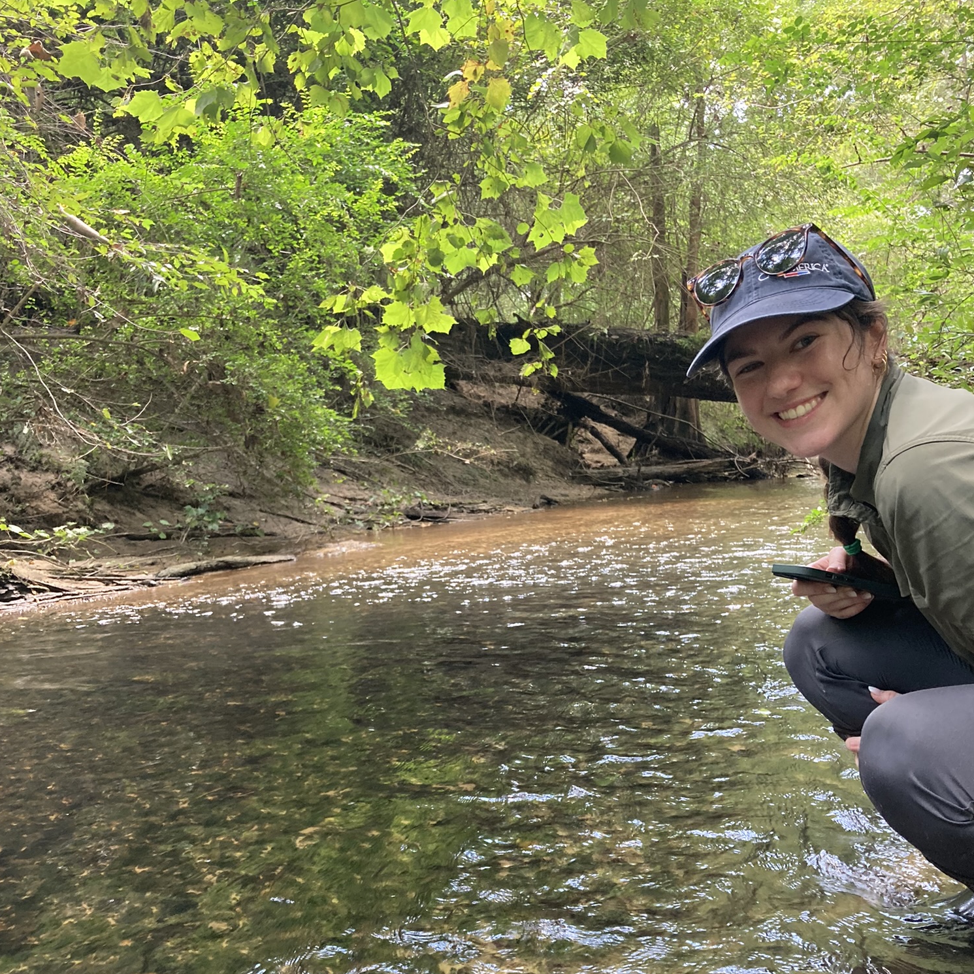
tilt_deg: -8.3
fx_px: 1082
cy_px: 625
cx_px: 484
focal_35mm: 34
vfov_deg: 47.9
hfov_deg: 48.5
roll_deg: +1.9
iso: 200
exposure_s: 1/60
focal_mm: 3.99
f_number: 1.8
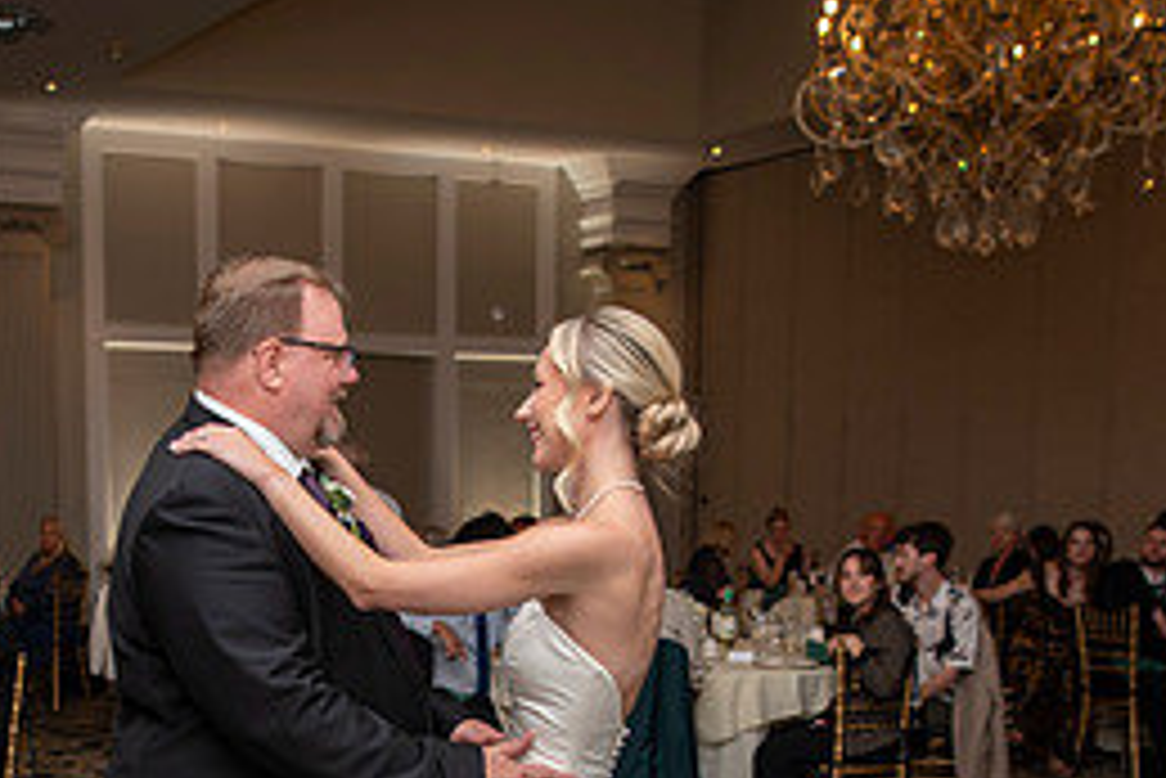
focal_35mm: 62
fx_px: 2009
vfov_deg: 21.3
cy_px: 751
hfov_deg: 32.2
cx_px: 419
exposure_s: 1/100
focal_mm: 27
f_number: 2.8
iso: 500
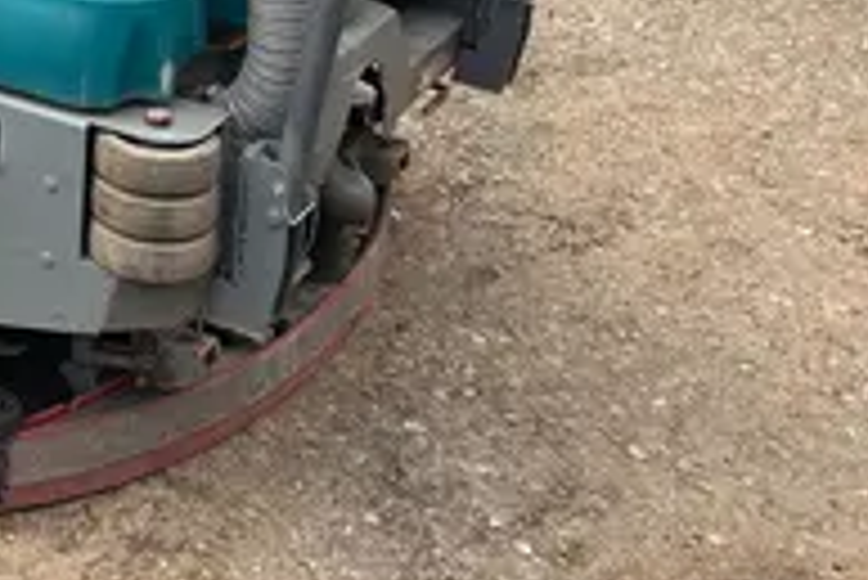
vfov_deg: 16.3
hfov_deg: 23.8
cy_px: -277
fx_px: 1858
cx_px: -189
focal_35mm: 77
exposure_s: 1/361
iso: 50
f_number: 1.6
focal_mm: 5.1
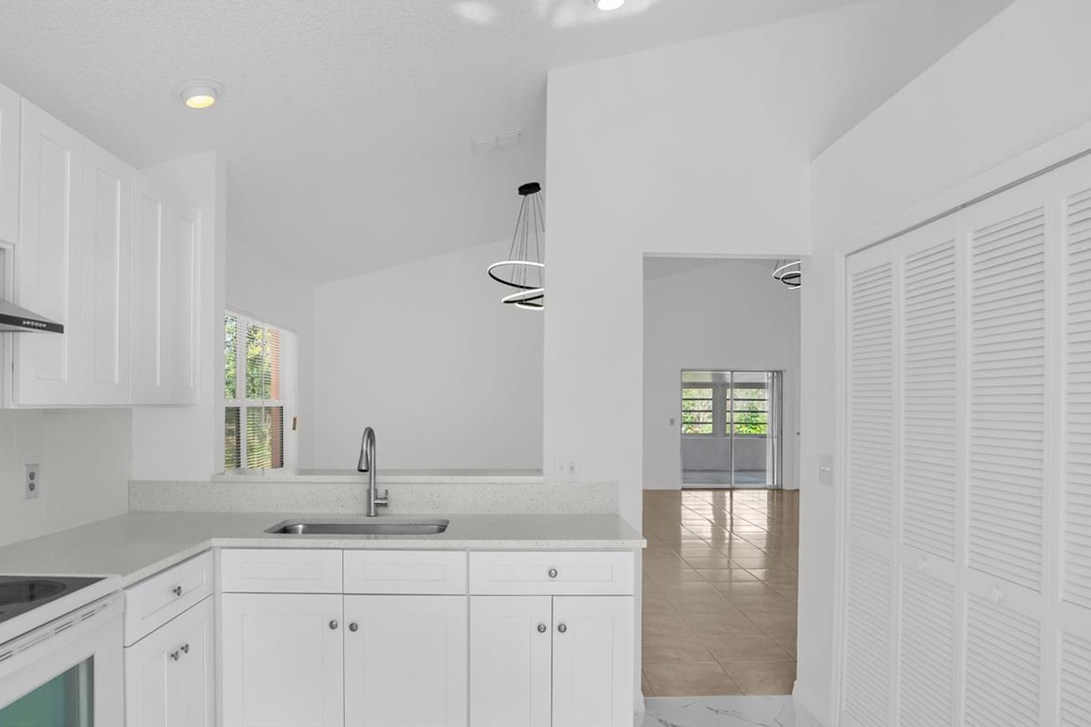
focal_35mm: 23
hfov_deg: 76.1
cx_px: 520
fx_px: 697
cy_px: 401
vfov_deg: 55.0
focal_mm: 17
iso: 160
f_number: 6.3
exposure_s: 1/2000
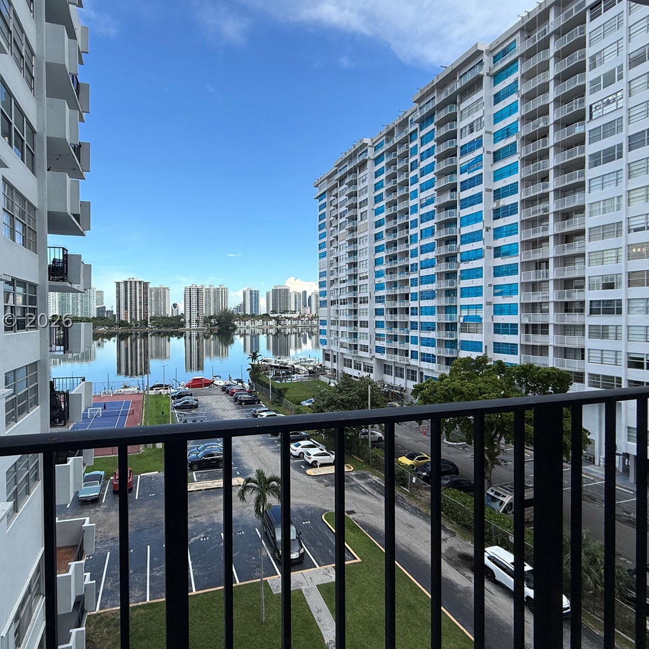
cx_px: 243
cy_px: 320
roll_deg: +0.4
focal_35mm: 17
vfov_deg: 84.0
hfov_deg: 82.4
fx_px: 361
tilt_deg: +0.0
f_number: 2.2
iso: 50
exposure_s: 1/809
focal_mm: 2.22
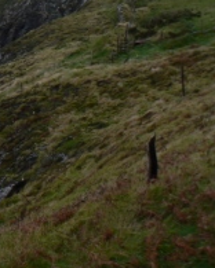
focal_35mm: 78
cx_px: -81
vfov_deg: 24.1
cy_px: 52
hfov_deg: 18.1
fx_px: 620
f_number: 4
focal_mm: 6
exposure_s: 1/80
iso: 80
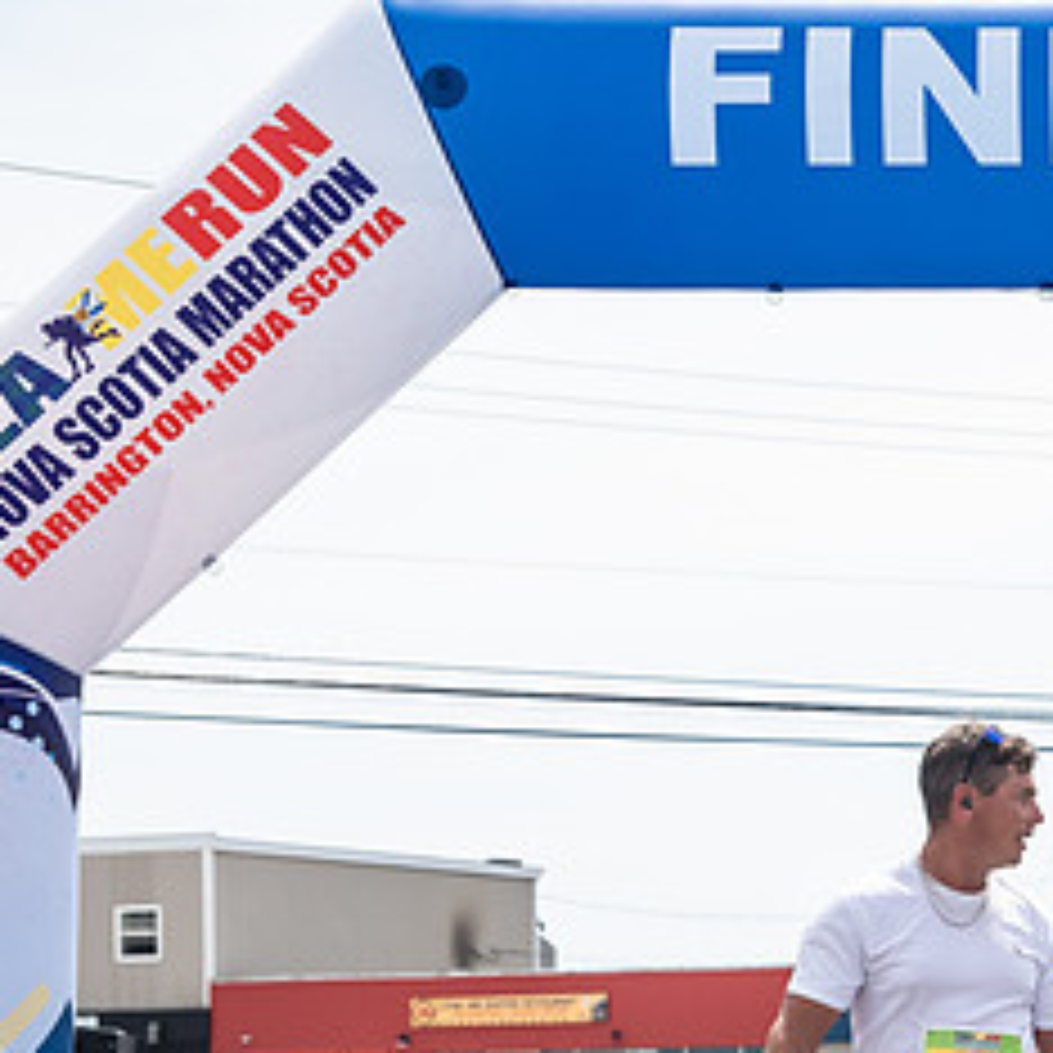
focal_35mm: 127
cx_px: 1459
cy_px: 950
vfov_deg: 13.6
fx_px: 4371
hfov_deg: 13.2
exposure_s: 1/4000
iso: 800
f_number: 4
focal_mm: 48
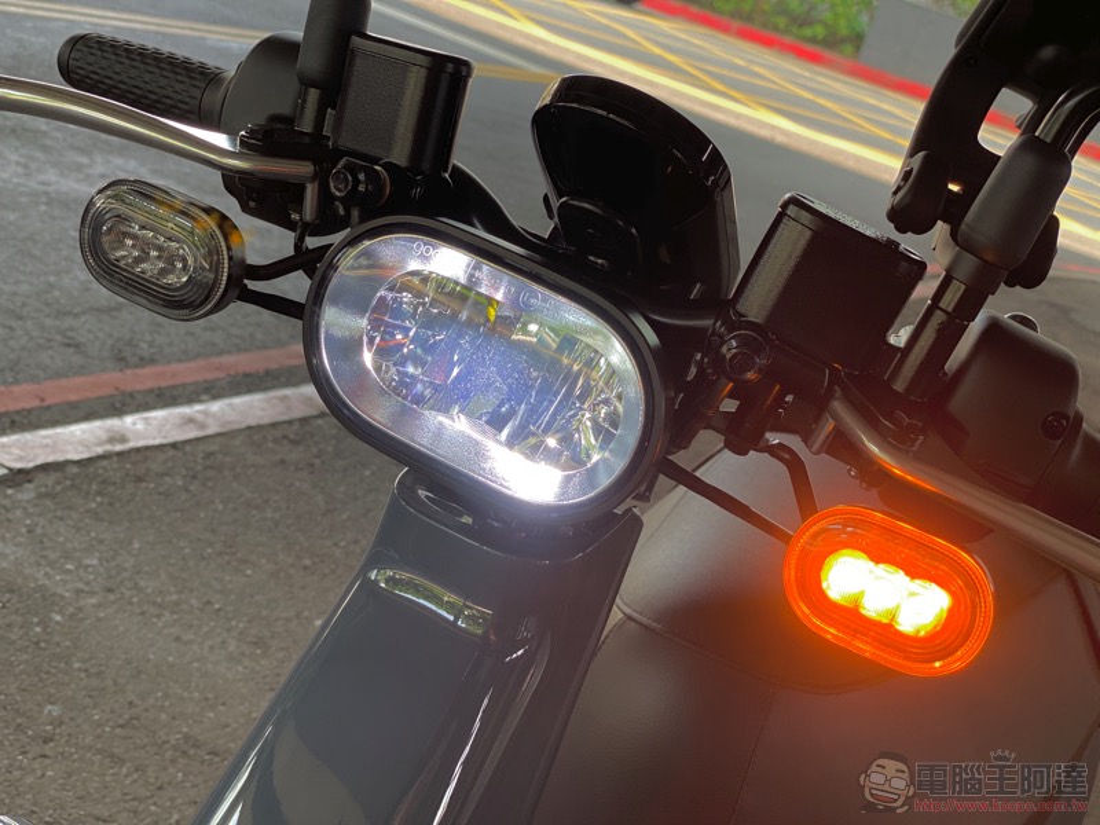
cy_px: 412
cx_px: 550
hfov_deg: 36.8
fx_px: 1652
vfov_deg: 28.0
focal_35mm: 52
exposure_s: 1/121
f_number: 2
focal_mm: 6
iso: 64
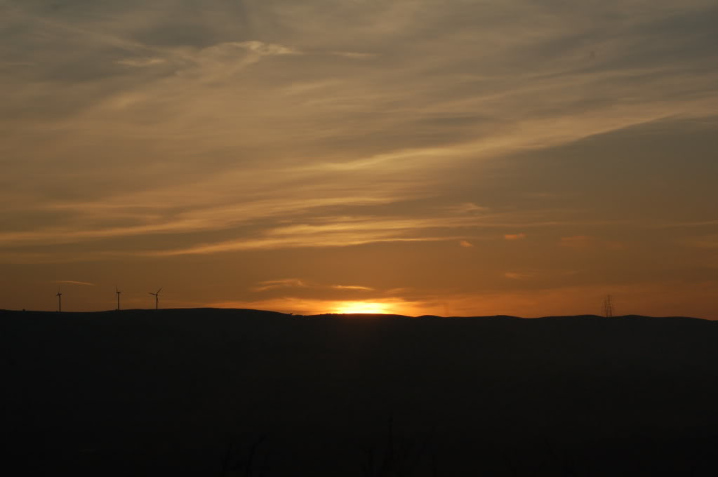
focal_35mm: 105
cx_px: 359
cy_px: 238
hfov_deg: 19.5
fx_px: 2092
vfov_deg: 13.0
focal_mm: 70
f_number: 11
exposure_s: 1/1000
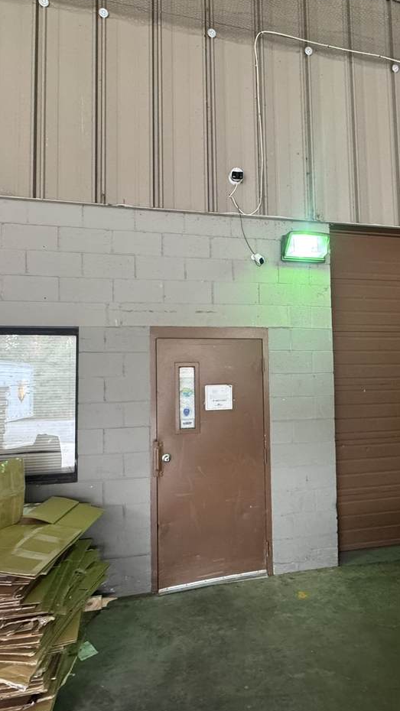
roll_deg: +0.9
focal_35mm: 21
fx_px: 396
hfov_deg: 53.1
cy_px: 356
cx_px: 244
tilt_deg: +3.8
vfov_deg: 83.8
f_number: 2.2
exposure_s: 1/60
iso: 320
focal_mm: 2.22
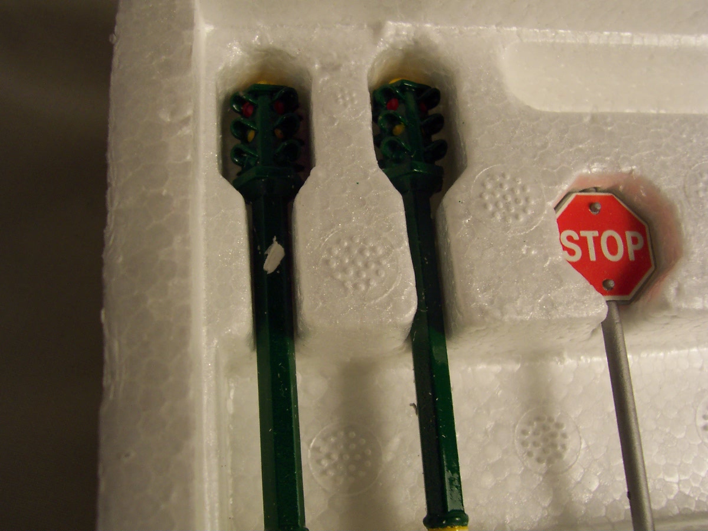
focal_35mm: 37
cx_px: 354
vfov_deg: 38.7
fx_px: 757
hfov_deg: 50.1
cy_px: 266
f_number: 2.8
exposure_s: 1/350
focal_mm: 5.6
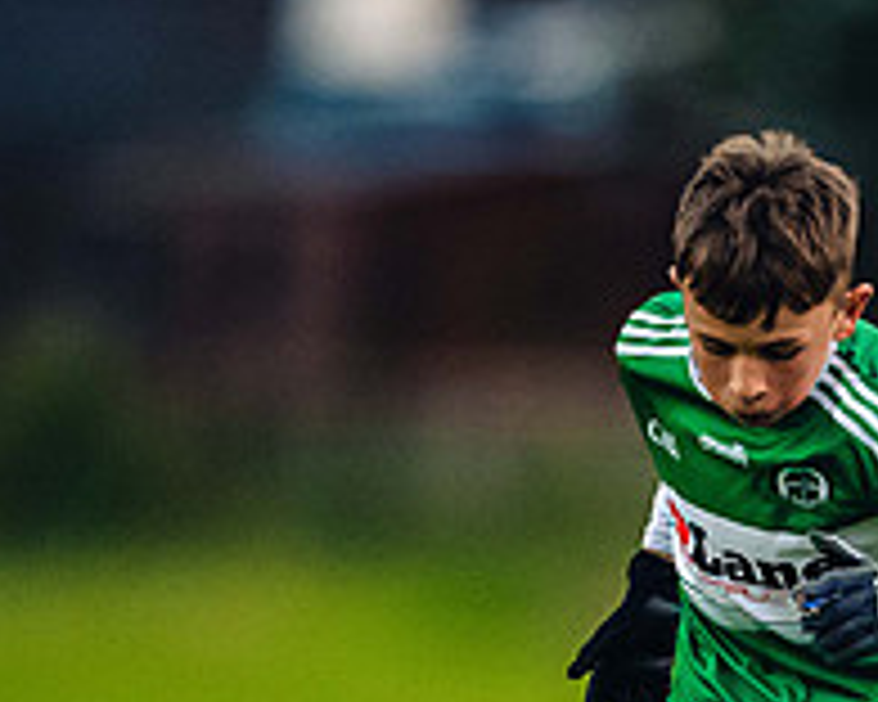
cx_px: 901
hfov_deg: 1.2
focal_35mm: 1601
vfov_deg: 1.0
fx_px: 41603
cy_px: 796
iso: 3200
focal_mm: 400
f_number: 2.8
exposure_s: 1/640
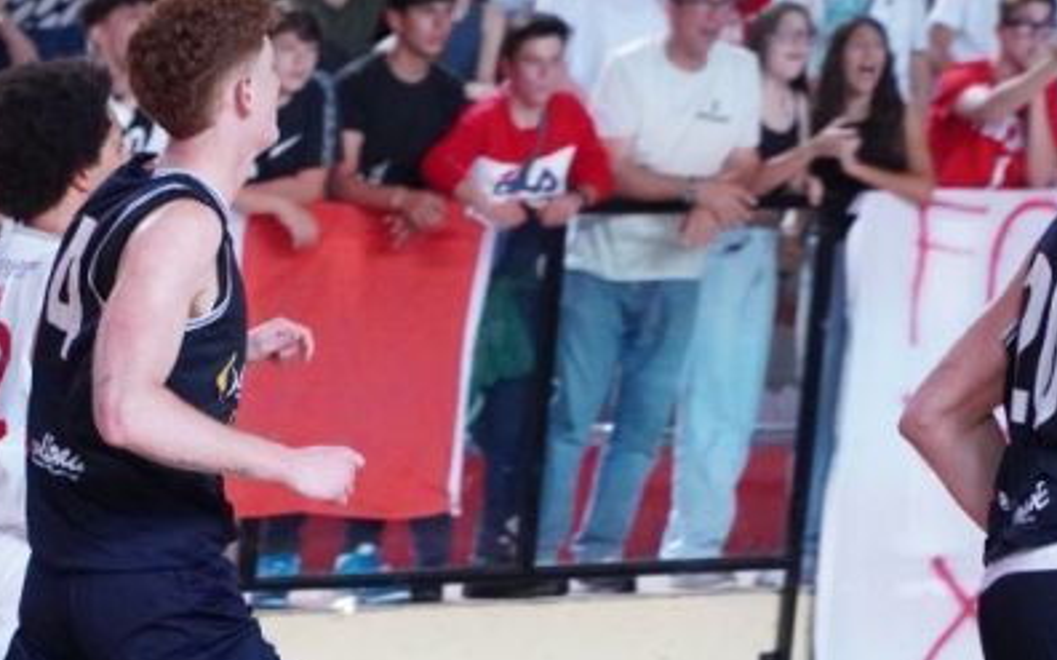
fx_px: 8638
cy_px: 305
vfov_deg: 4.4
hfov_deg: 7.0
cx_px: 366
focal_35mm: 300
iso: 5000
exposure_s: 1/800
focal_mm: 97
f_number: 4
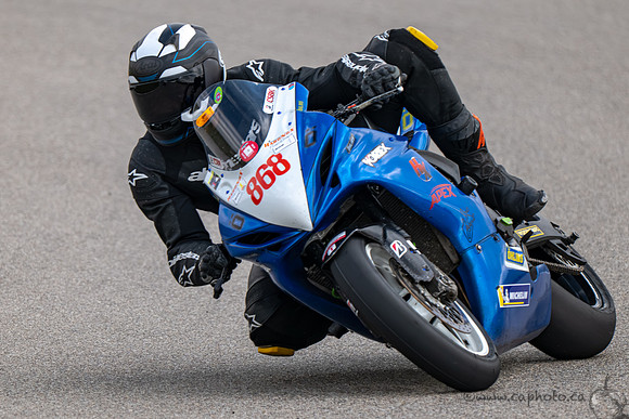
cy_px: 203
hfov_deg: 2.1
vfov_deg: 1.4
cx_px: 302
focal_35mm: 988
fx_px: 17272
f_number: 6.3
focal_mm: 600
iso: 400
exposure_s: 1/1250
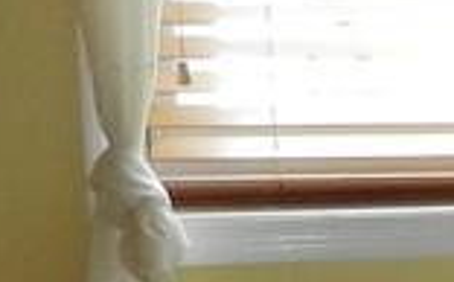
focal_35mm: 174
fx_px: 2150
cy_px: 262
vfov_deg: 7.5
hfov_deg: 10.3
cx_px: 1118
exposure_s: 1/30
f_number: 3.5
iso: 200
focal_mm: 4.5
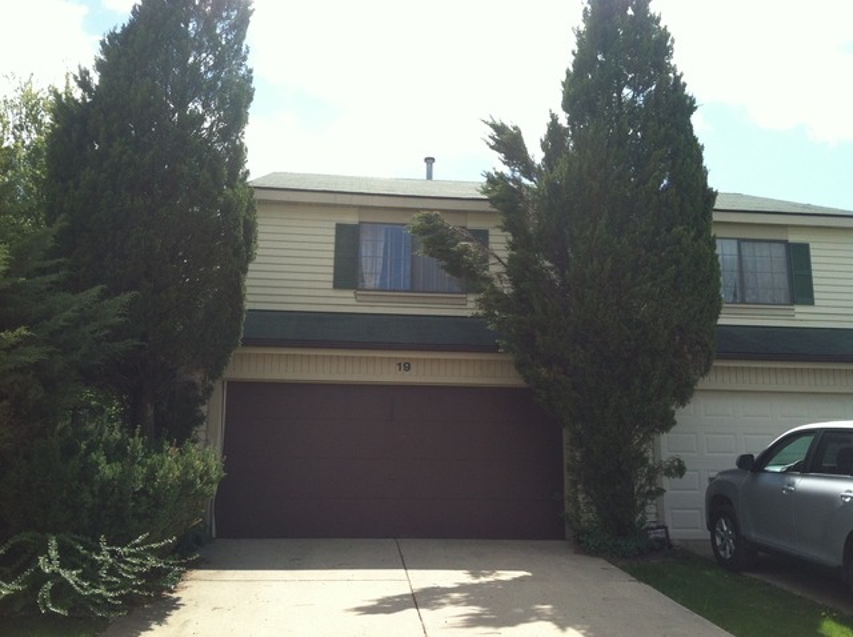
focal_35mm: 35
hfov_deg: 52.7
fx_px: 861
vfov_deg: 40.6
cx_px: 426
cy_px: 318
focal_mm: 3.85
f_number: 2.8
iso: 80
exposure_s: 1/952
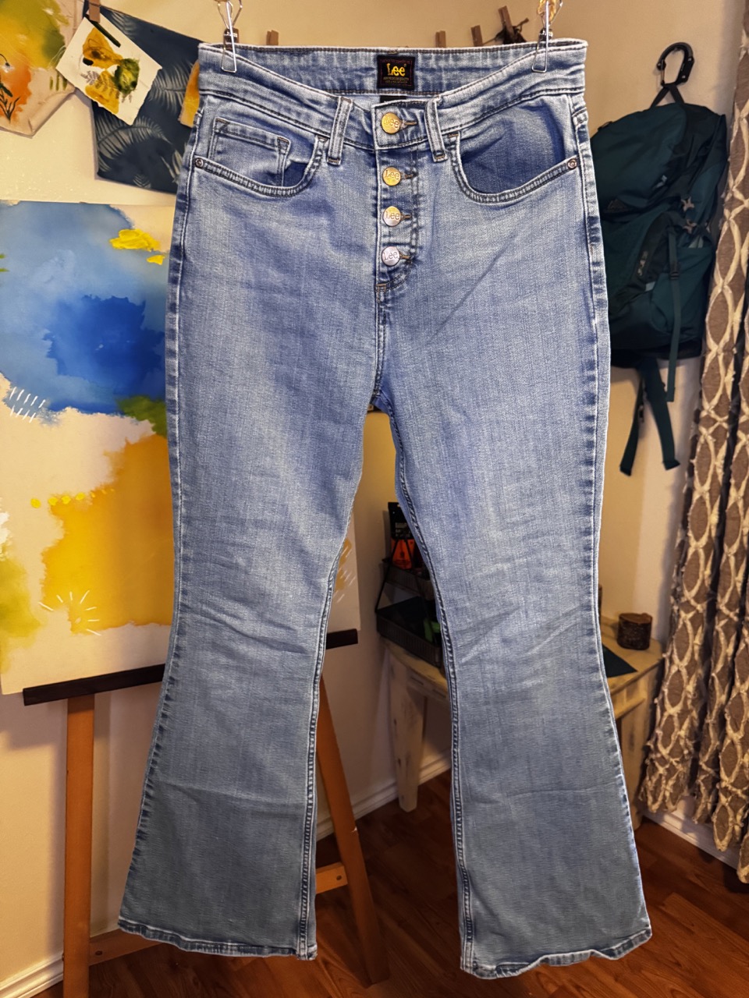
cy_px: 499
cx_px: 374
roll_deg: +0.4
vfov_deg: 71.6
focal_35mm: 24
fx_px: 692
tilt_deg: -15.6
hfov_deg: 56.8
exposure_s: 1/49
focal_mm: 6.76
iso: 800
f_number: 1.78
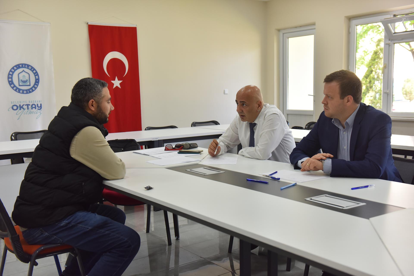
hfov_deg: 48.5
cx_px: 207
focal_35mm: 40
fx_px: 460
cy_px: 138
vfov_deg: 33.4
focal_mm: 40
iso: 1000
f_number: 4.5
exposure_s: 1/200
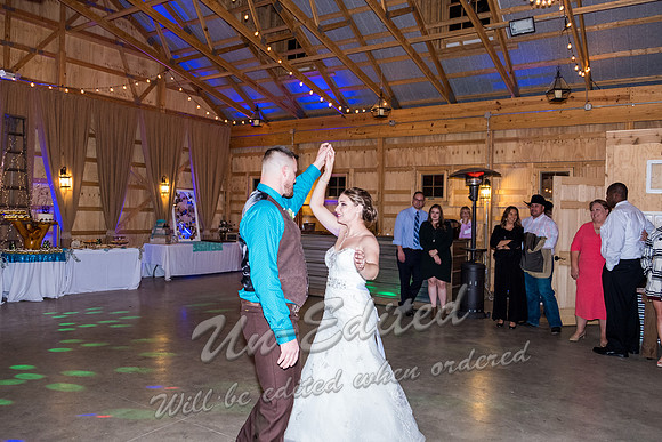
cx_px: 331
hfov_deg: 67.4
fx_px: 497
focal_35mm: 27
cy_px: 221
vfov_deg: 48.0
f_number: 2.8
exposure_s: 1/200
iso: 1600
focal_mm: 18
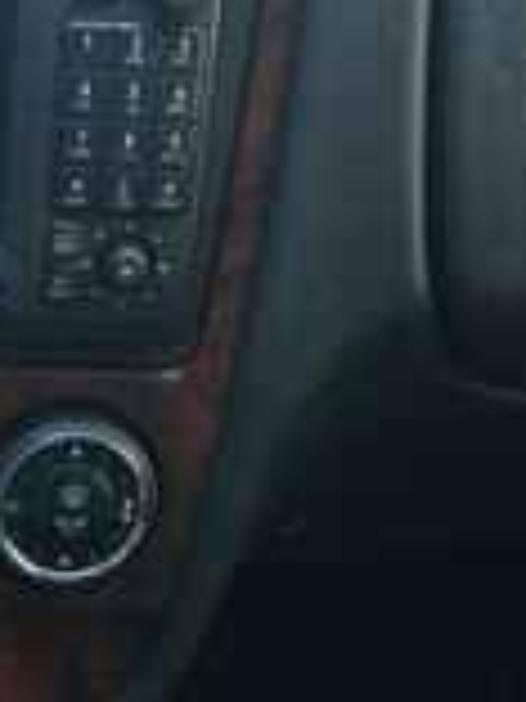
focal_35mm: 92
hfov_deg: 15.5
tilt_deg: -48.7
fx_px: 1864
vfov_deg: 20.1
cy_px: 814
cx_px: -81
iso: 80
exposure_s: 1/33
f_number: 2.2
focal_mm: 4.15
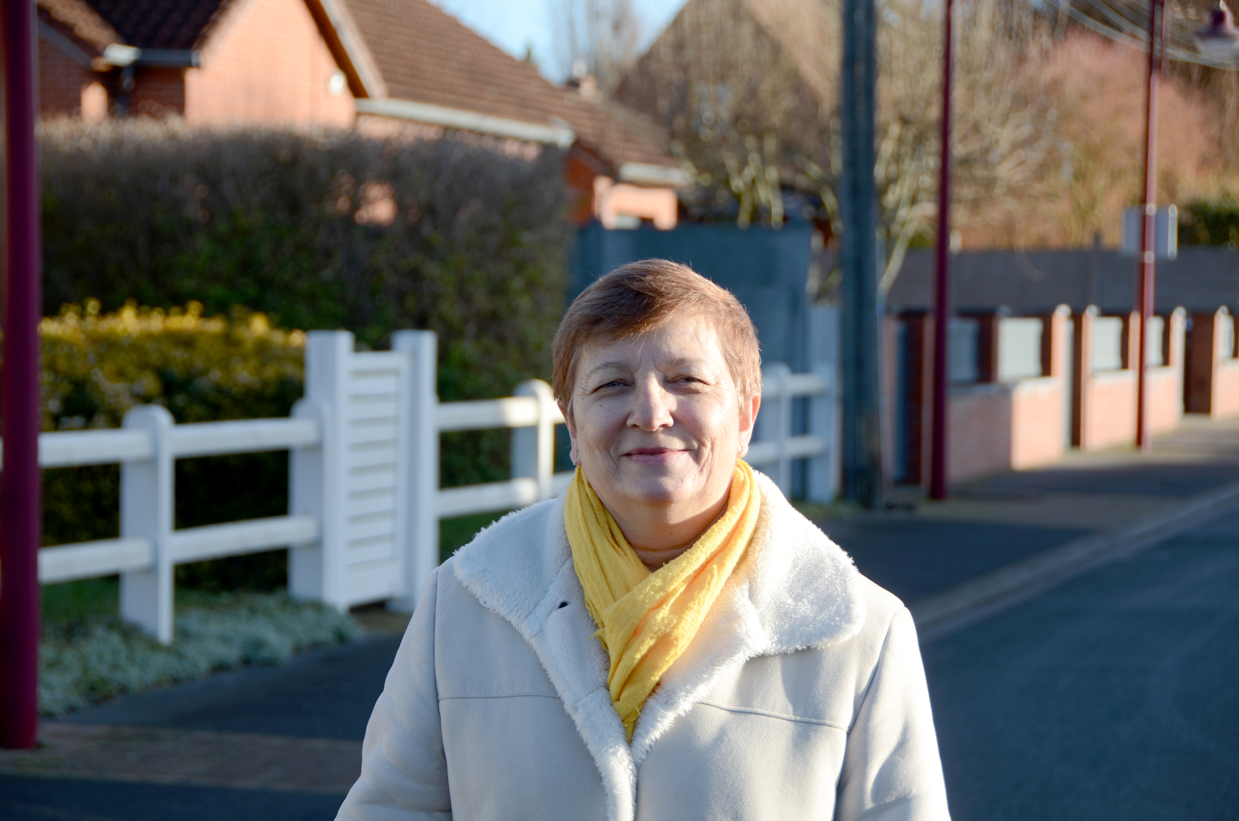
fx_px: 3349
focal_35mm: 98
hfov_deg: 21.0
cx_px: 620
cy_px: 410
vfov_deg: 14.0
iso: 100
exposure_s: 1/250
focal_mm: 65
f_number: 5
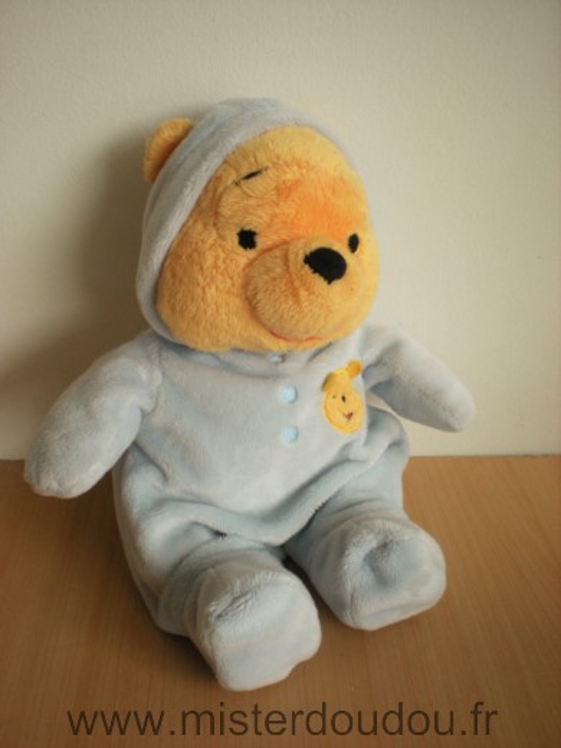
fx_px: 821
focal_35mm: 38
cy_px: 374
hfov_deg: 37.7
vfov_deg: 49.0
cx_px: 280
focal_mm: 6.3
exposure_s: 1/60.3
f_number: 3.1
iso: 195
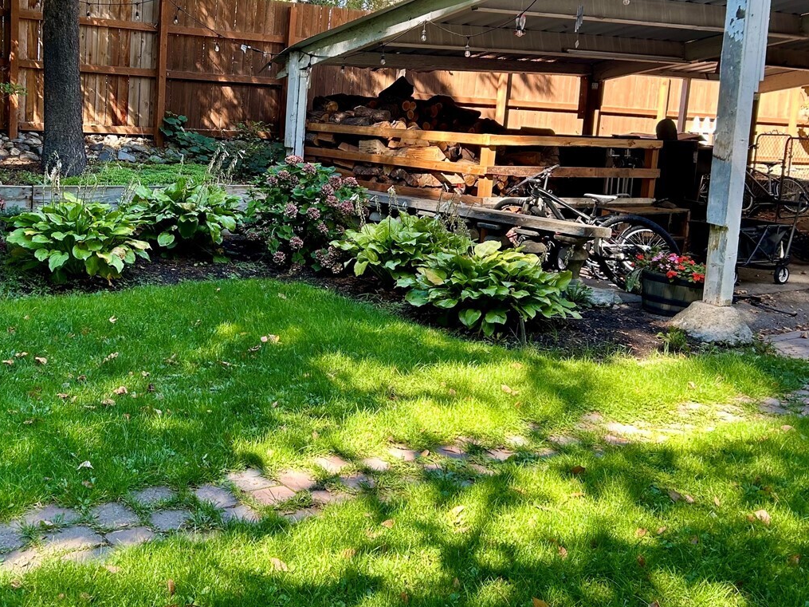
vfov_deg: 34.9
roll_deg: -2.3
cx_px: 207
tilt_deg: -7.2
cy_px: 223
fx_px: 958
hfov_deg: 44.3
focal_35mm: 41
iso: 40
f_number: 1.5
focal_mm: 5.7
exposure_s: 1/186
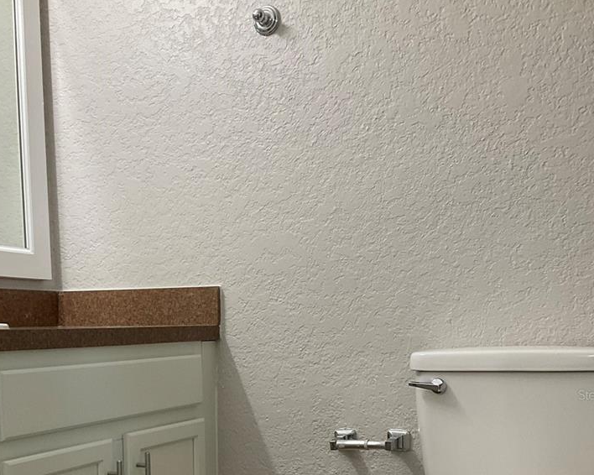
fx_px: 844
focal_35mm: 48
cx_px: 260
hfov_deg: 38.7
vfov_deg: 30.5
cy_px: 394
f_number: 1.8
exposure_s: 1/60
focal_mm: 3
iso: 80
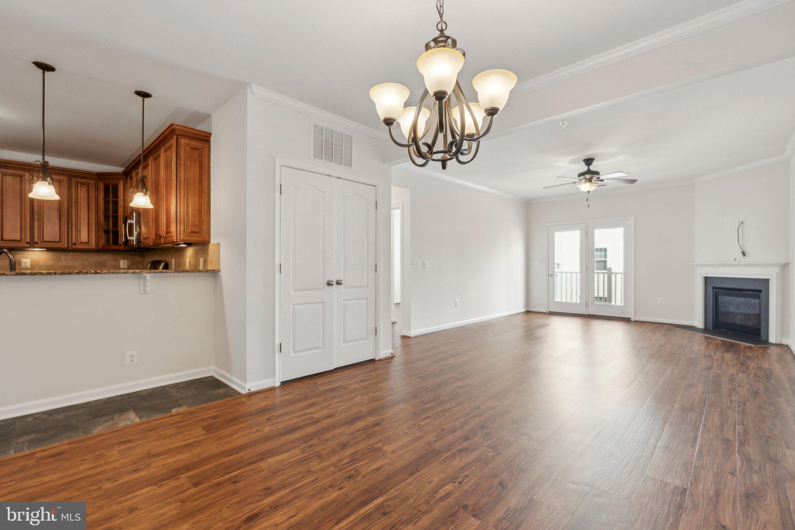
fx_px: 353
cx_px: 398
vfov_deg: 73.7
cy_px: 265
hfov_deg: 96.7
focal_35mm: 16
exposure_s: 1/15
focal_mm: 16
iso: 400
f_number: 8
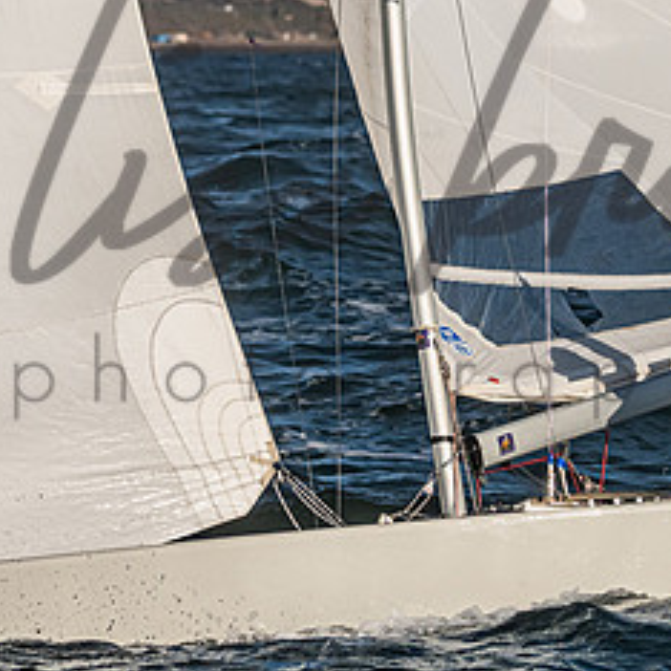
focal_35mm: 376
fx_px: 8246
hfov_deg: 4.7
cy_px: 118
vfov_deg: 4.7
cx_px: 604
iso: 400
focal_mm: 135
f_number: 6.3
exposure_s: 1/5000
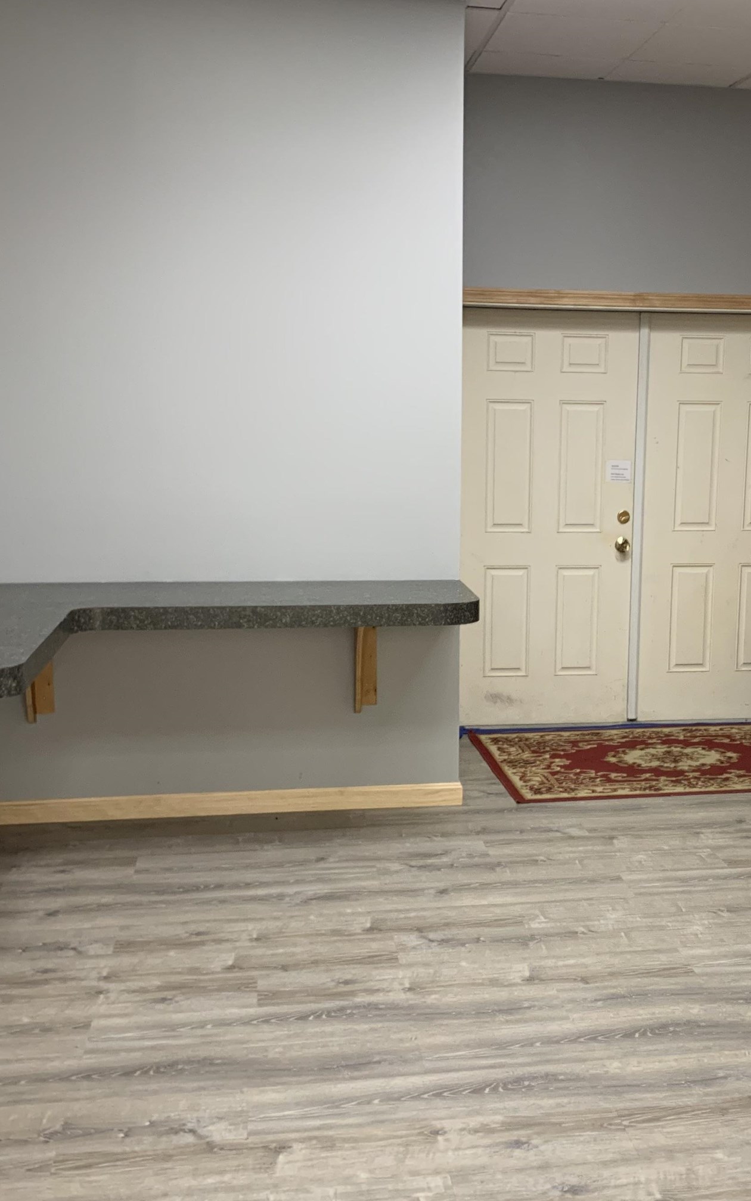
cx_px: 534
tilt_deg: -8.9
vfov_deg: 47.1
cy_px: 658
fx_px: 1375
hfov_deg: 30.2
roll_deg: -1.6
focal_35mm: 42
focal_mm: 4.25
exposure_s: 1/60
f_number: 1.8
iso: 200
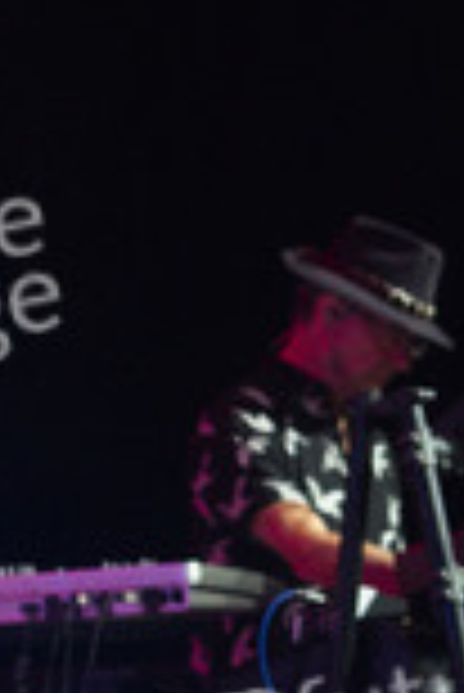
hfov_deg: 6.1
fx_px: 4321
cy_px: 531
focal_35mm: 224
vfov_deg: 9.2
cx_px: -38
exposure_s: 1/100
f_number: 2.8
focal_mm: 86
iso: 3200
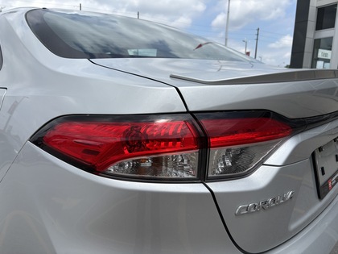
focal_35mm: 26
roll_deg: -1.3
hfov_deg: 67.3
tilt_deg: -11.7
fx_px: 254
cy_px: 127
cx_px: 169
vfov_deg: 53.1
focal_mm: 5.96
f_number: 1.6
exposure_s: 1/4255
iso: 50
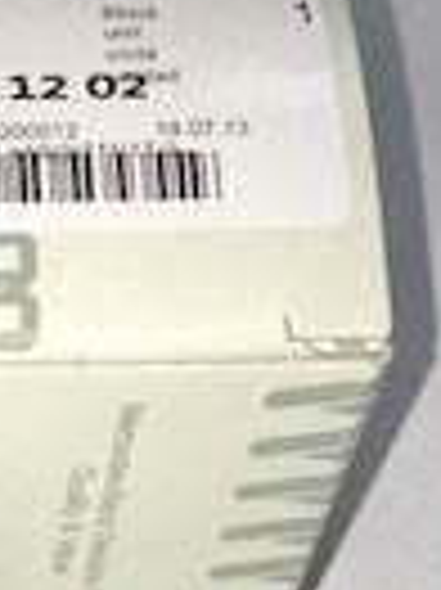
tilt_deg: -67.3
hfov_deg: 13.2
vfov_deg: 16.6
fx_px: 1803
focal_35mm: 106
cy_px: 937
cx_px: -205
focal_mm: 4.15
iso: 25
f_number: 2.2
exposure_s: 1/273
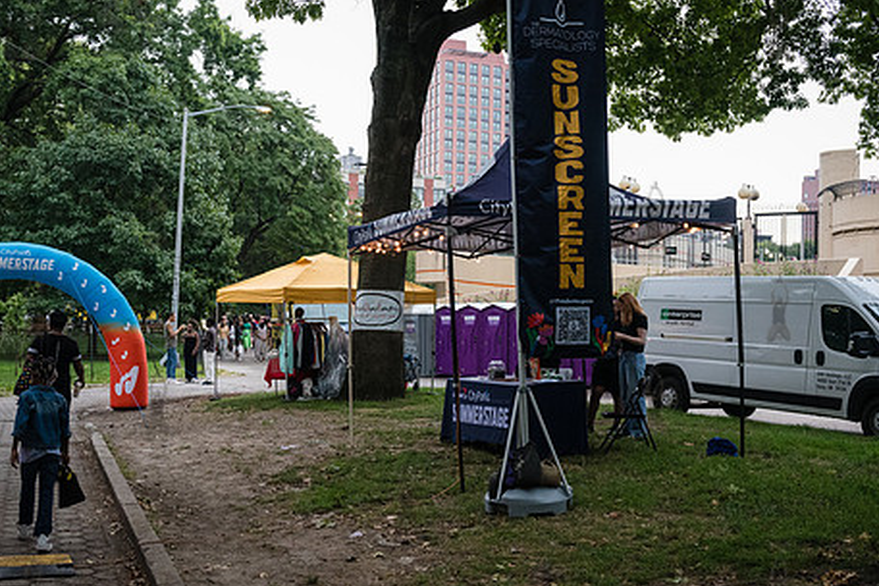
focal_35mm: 40
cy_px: 307
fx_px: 977
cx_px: 405
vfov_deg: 33.4
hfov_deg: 48.4
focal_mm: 31
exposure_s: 1/320
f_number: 4
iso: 3200
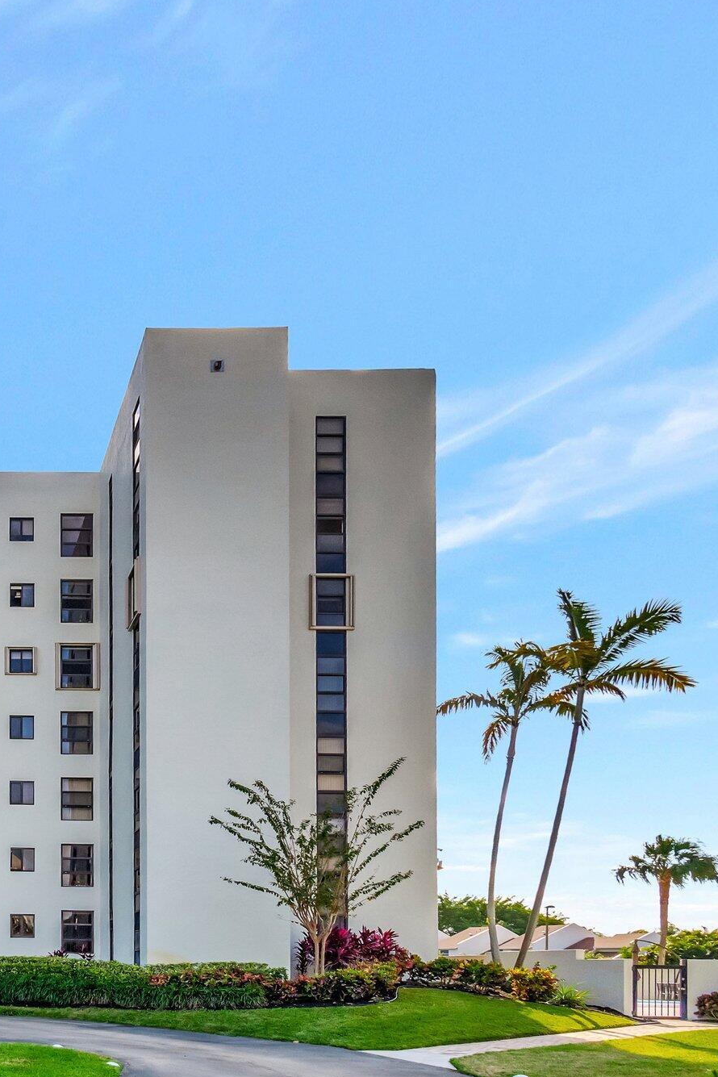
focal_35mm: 23
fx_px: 688
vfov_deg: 76.1
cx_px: -76
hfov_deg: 42.8
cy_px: 541
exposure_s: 1/400
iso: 1000
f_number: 8
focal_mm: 10
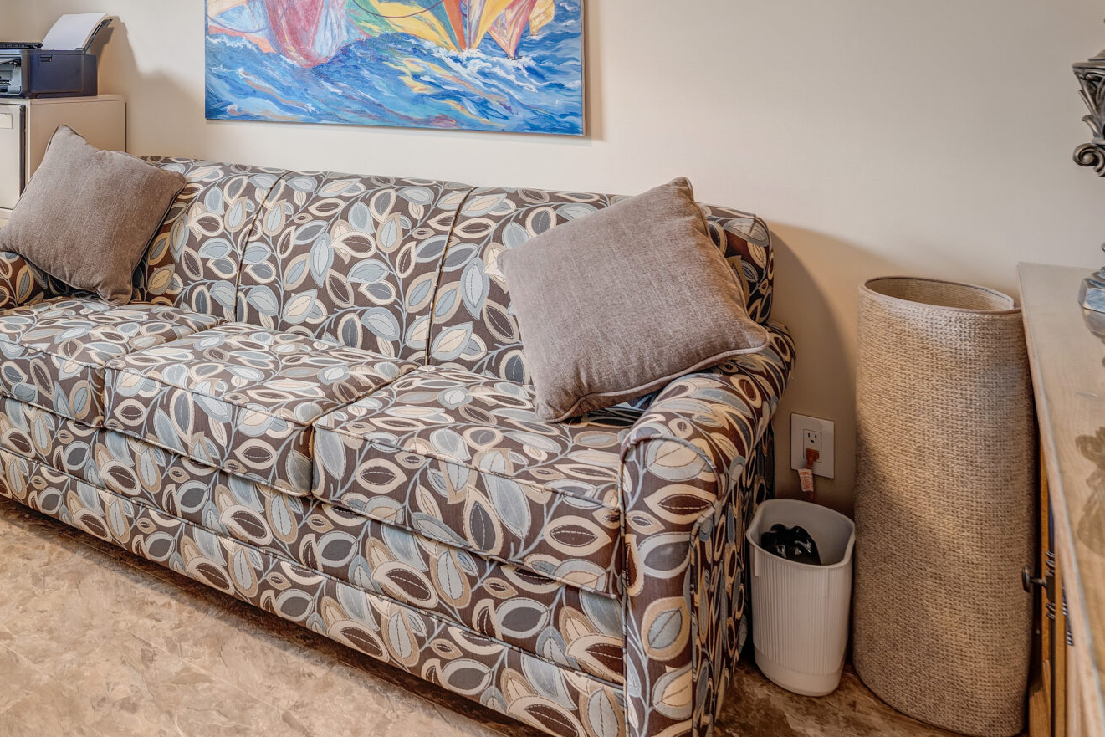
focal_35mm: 31
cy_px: 71
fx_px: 952
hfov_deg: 53.9
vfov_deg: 39.3
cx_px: 143
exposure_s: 1/15
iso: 400
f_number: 6.3
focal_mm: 16
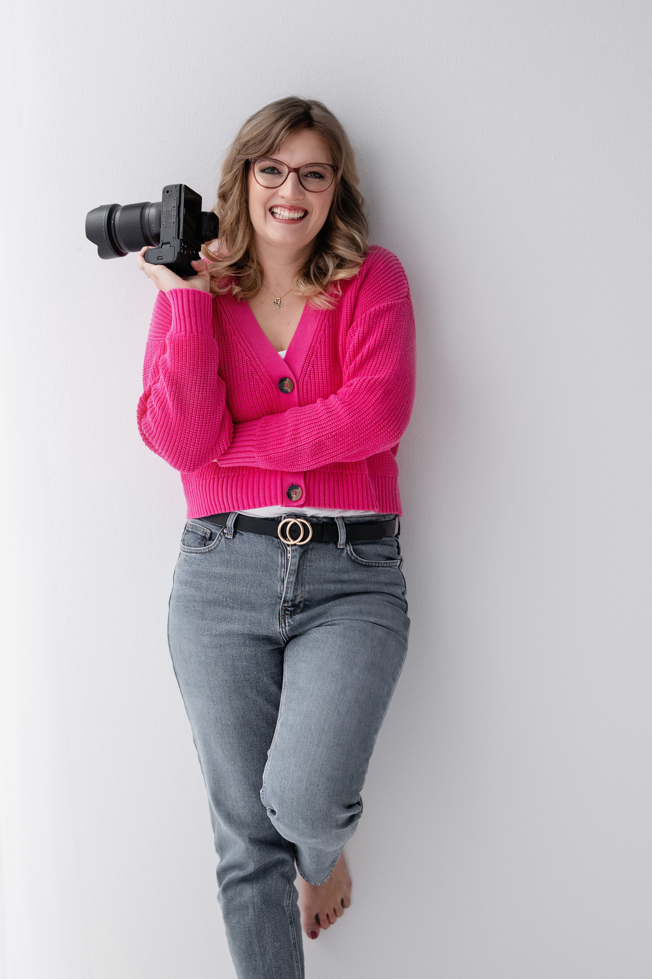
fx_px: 3260
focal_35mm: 120
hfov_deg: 11.4
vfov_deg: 17.1
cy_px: 553
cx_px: 284
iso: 800
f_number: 2
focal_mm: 85
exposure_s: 1/320
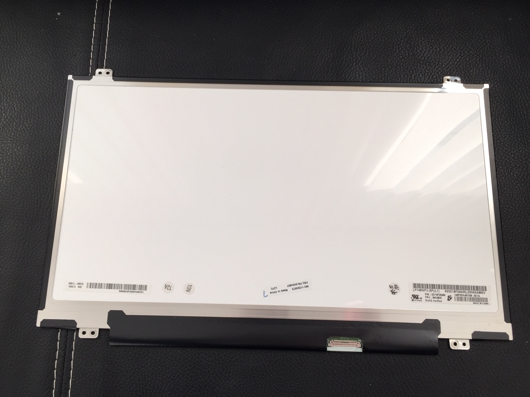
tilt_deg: -76.0
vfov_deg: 45.4
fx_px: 475
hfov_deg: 58.3
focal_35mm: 31
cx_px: 256
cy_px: 205
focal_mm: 4.15
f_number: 2.2
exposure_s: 1/100
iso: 40
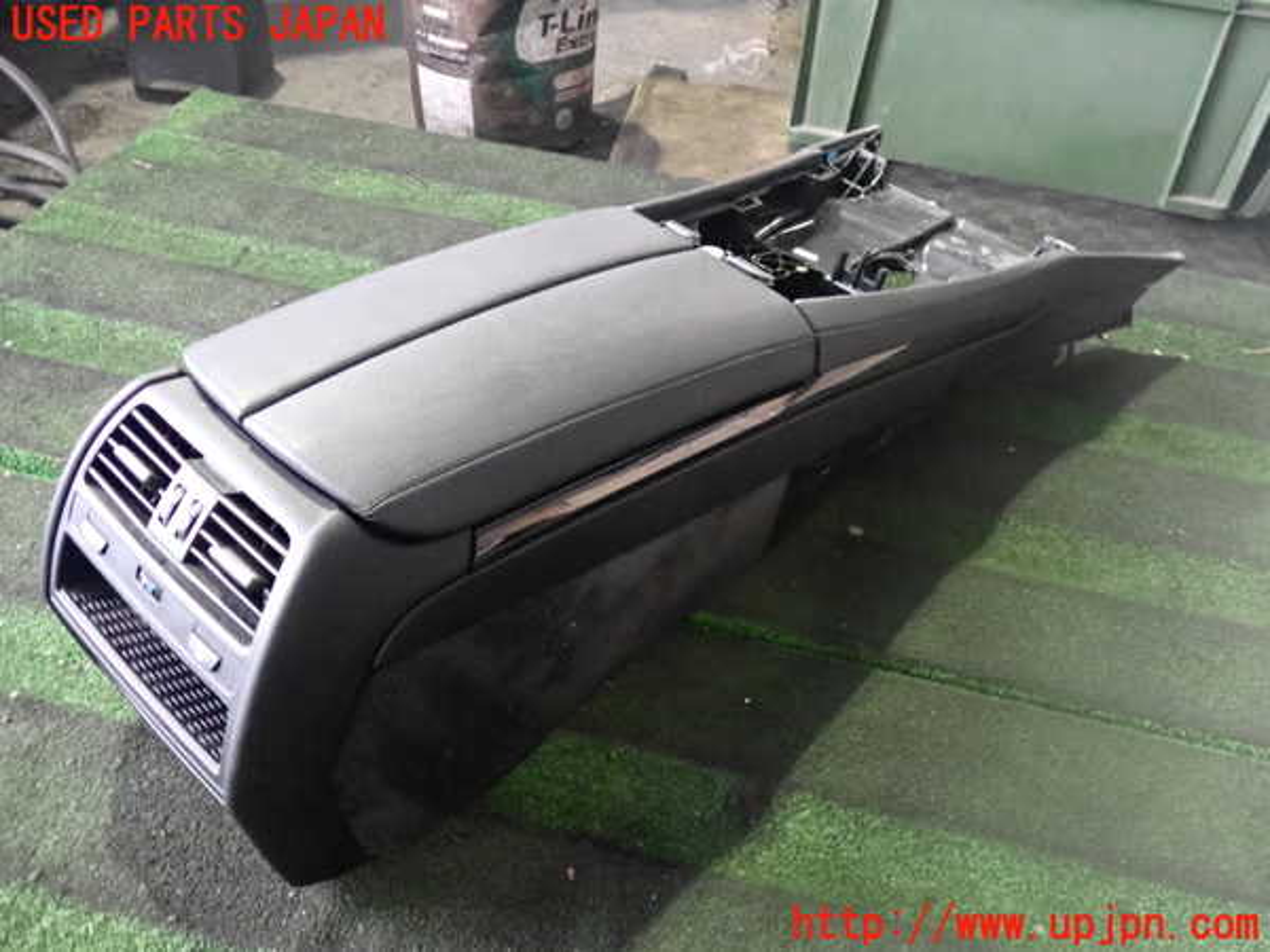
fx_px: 1101
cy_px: 476
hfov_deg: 60.0
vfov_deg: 46.8
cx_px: 635
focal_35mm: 30
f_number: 2.3
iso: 2500
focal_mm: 5.4
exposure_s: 1/60
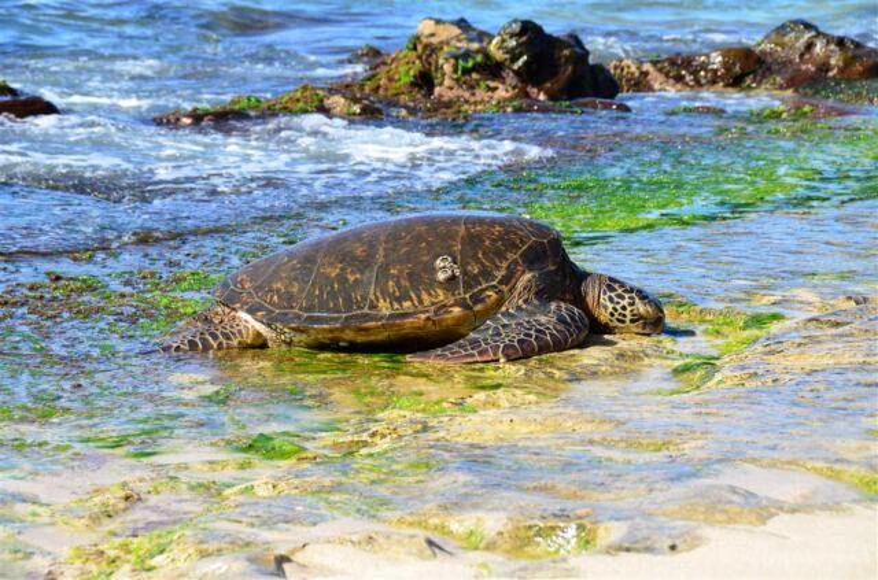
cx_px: 439
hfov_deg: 17.1
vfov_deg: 11.4
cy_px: 290
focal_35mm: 120
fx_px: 2919
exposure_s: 1/640
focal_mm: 80
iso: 400
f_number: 8
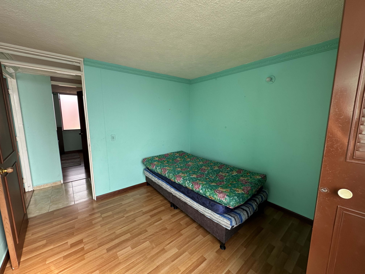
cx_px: 182
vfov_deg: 85.7
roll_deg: -0.1
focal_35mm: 14
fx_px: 148
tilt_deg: -8.3
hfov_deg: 102.1
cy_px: 137
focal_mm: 2.22
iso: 80
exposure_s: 1/99
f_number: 2.2
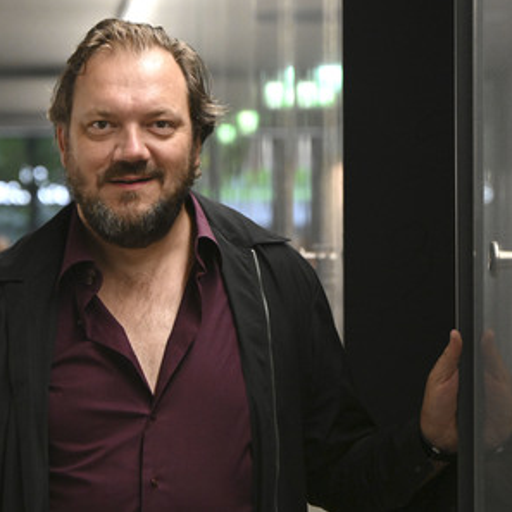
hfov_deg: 10.8
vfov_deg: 10.9
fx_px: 2694
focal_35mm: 161
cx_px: 177
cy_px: 255
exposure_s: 1/160
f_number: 6.3
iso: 6400
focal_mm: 125
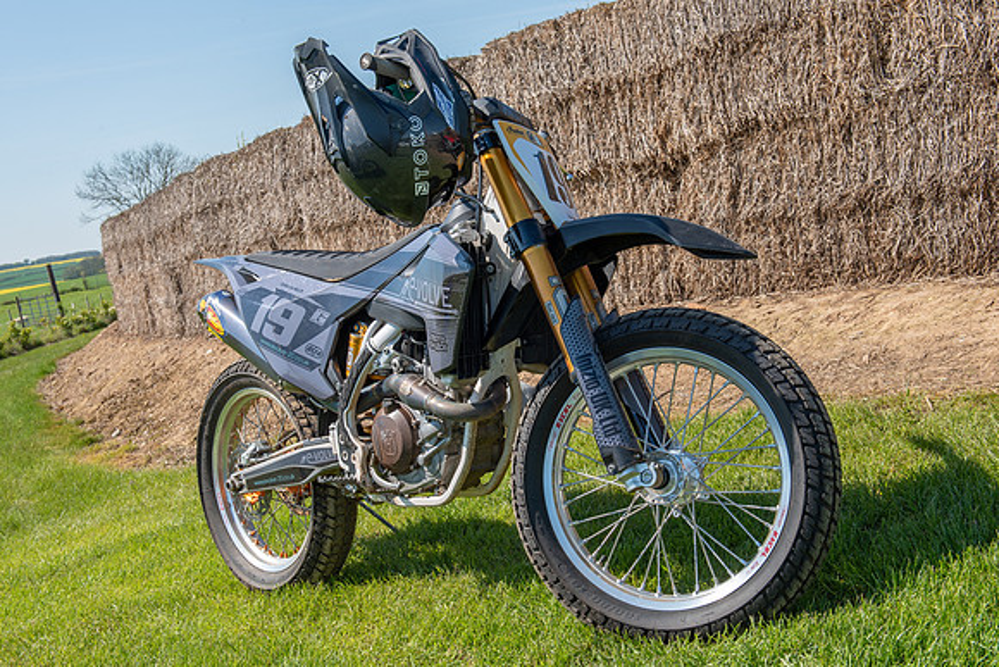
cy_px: 334
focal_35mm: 47
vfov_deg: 28.6
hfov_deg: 41.9
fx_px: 1306
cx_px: 500
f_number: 8
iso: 100
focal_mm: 40
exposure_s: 1/160
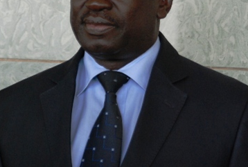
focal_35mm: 228
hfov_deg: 9.0
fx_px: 1575
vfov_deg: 6.1
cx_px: 139
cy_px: 33
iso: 800
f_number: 4.5
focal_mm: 85
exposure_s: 1/320
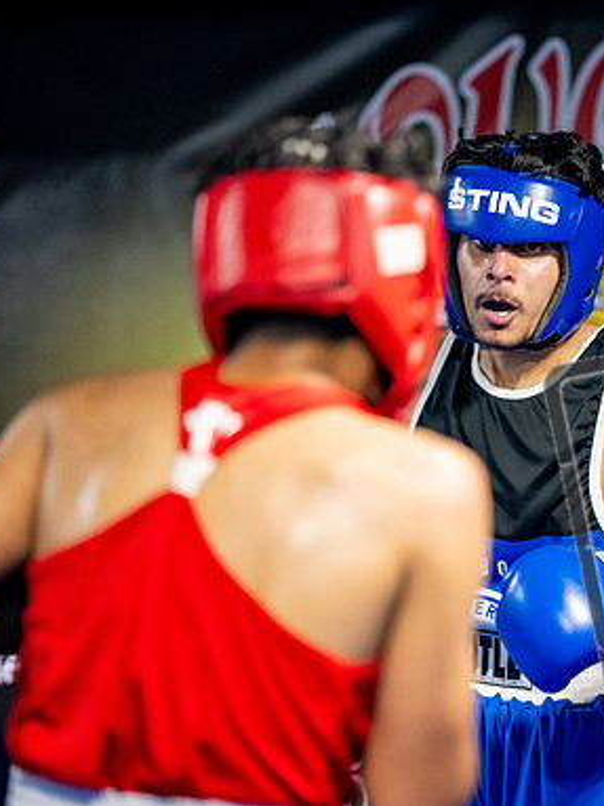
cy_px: 401
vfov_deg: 10.9
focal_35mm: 182
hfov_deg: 8.1
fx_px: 4237
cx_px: 549
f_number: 2
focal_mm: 125
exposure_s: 1/800
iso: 4000
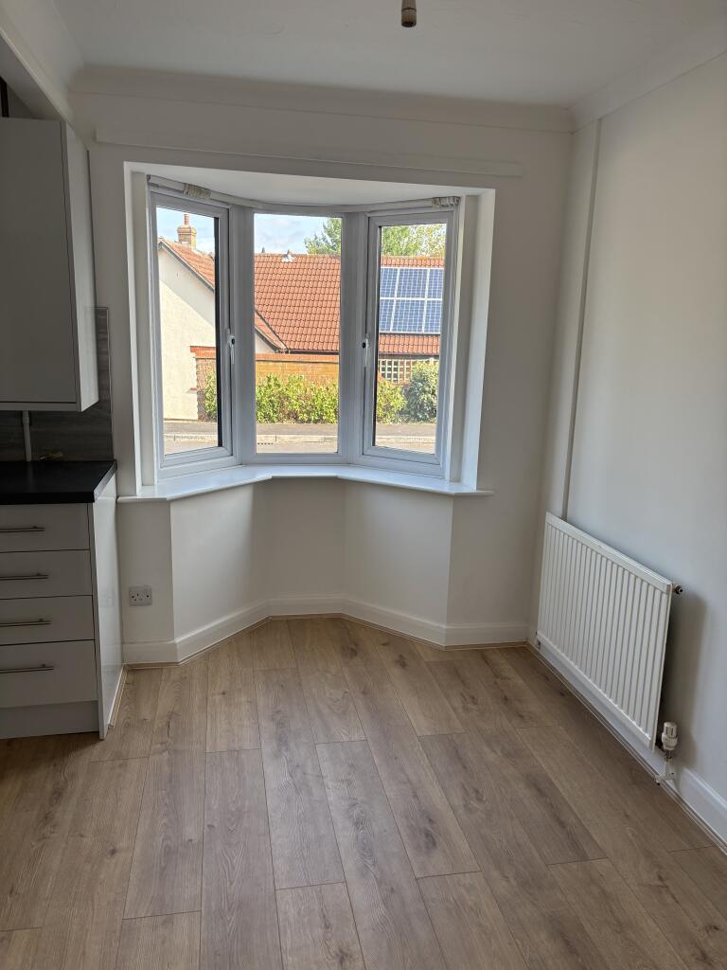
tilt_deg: -12.3
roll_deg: -2.3
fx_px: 728
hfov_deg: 53.1
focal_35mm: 26
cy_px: 485
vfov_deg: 67.3
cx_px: 364
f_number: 1.6
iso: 40
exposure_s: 1/245
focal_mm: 5.96
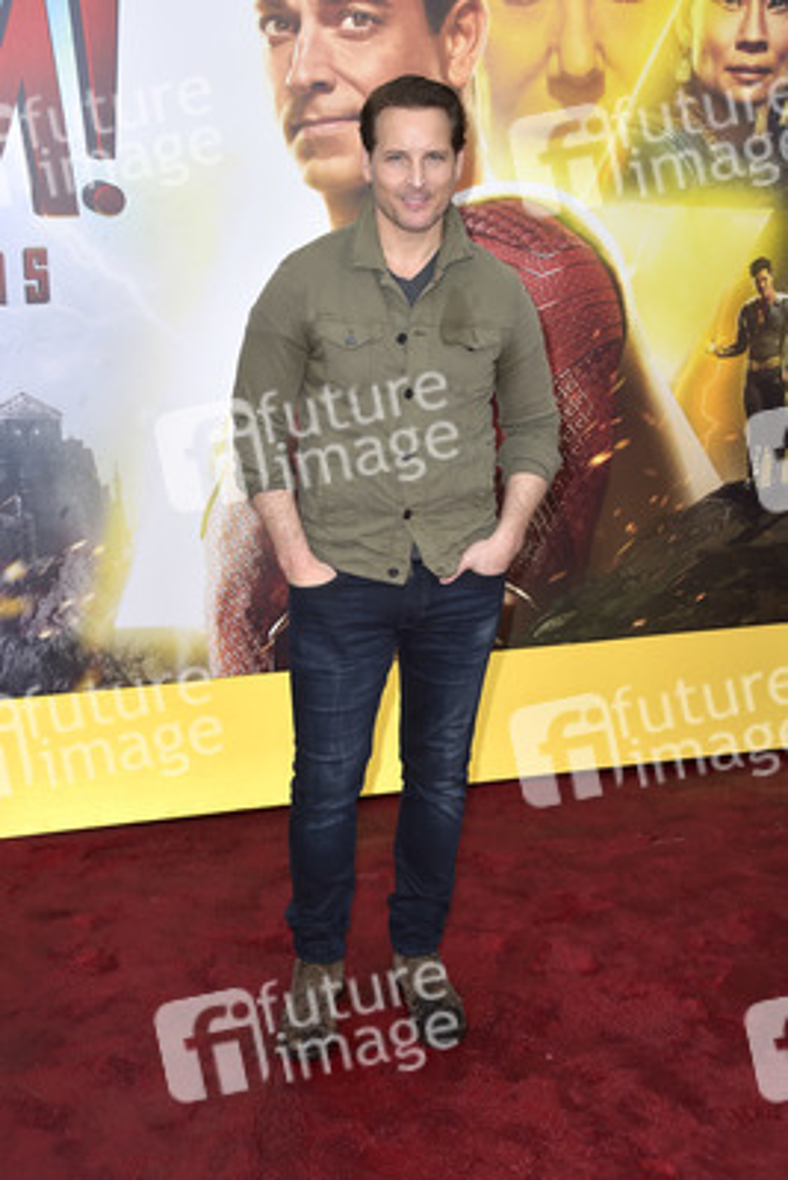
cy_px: 590
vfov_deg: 48.4
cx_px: 394
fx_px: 1312
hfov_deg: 33.4
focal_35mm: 40
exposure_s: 1/250
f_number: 6.3
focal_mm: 40
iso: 320
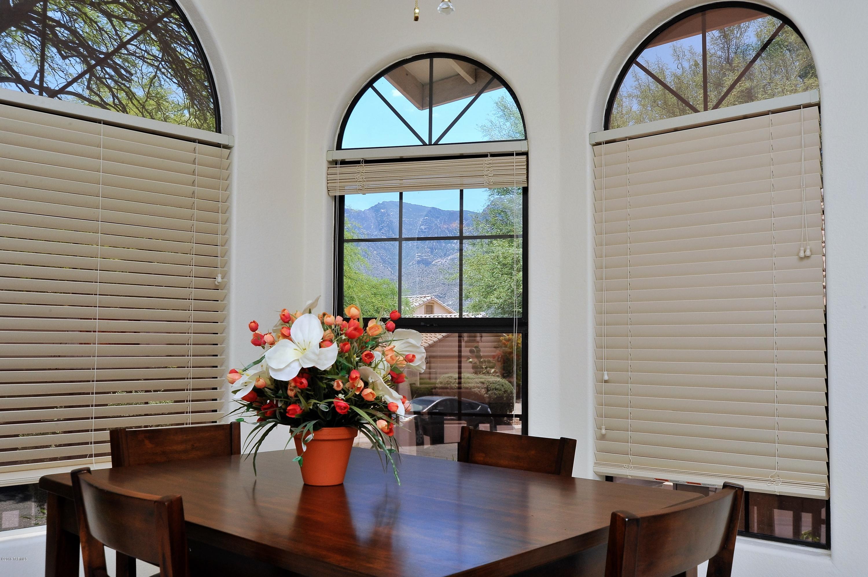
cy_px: 288
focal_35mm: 35
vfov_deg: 37.8
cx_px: 434
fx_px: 843
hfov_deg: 54.5
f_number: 18
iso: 1000
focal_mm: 35
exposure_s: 1/250
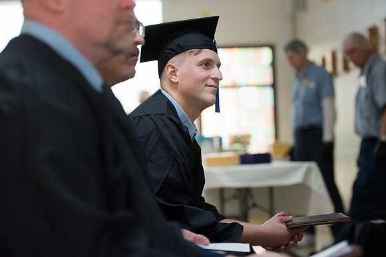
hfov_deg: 22.1
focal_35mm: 92
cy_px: 128
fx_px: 987
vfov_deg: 14.9
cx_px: 193
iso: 2500
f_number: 3.2
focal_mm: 92
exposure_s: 1/200
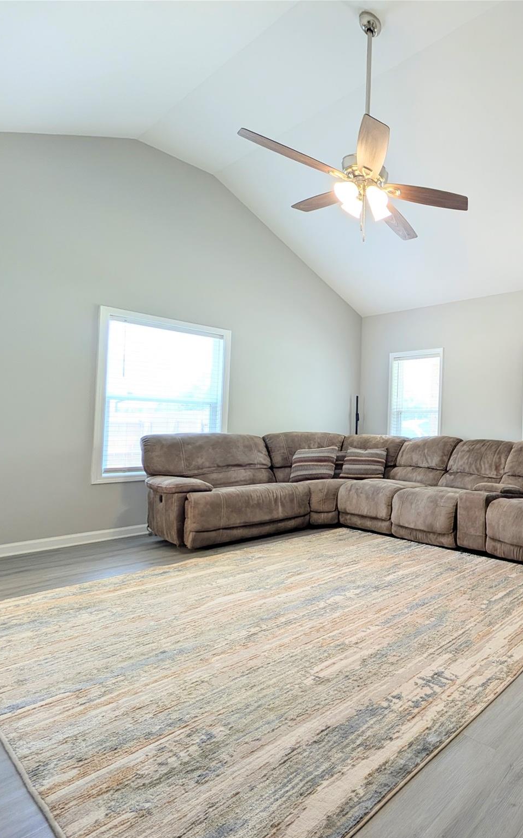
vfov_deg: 94.4
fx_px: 388
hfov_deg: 50.5
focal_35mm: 17
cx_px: 554
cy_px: 420
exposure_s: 1/60
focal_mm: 2.23
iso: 70
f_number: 1.95
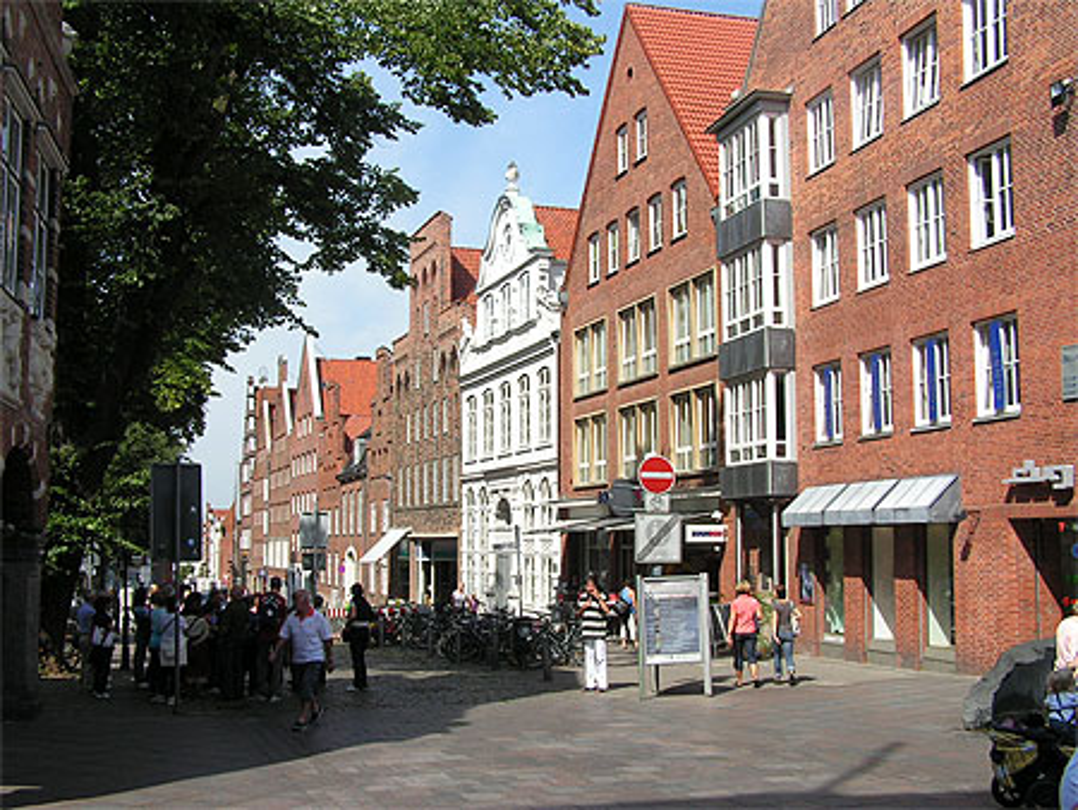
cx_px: 539
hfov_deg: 49.0
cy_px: 405
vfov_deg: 37.8
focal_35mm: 38
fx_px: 1184
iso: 50
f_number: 5.6
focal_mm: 6.3
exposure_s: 1/400
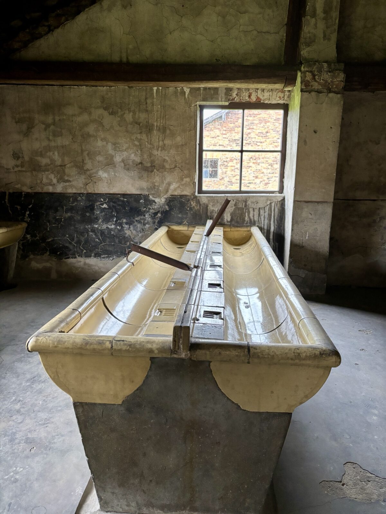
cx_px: 193
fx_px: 387
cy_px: 257
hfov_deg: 53.1
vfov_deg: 67.3
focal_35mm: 26
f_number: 1.6
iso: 400
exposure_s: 1/60
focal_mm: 5.96
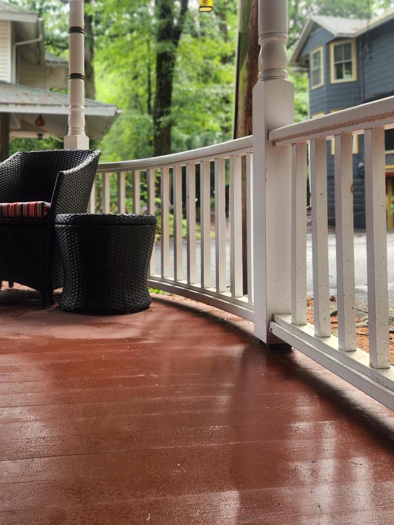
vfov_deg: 54.3
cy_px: 178
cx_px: 145
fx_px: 501
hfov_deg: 42.6
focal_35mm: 33
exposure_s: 1/120
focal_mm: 5.4
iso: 25
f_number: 1.8
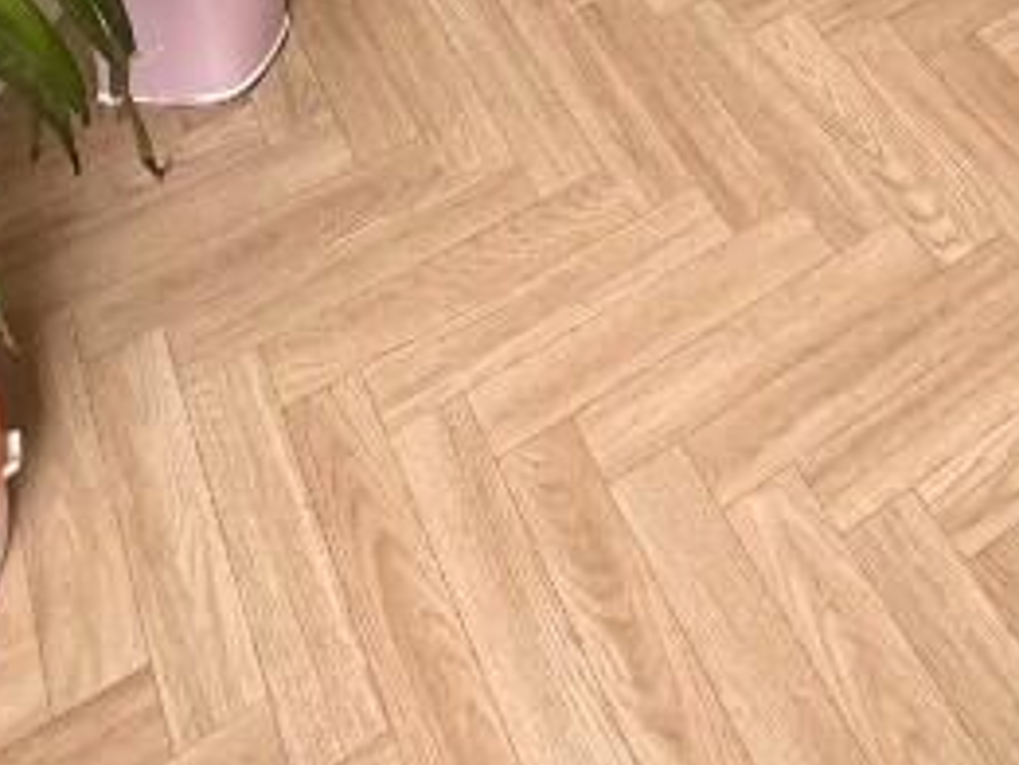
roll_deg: +3.5
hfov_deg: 36.6
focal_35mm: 51
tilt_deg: -19.4
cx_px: 757
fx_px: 1502
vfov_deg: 19.3
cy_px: -699
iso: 50
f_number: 1.8
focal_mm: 1.57
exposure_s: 1/99
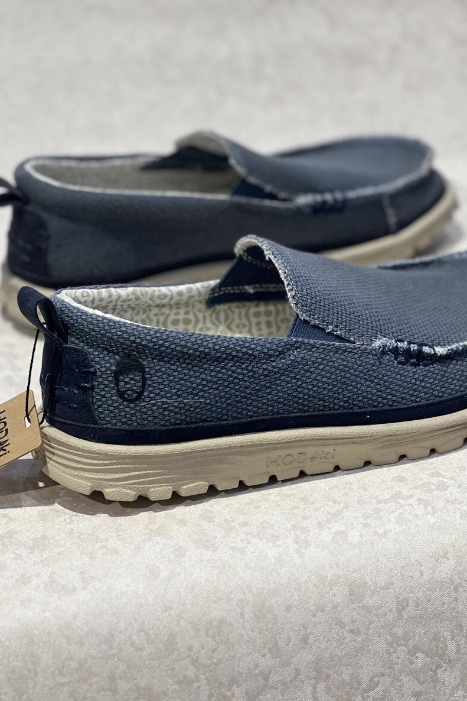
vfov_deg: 22.6
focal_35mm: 90
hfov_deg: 15.2
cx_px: 264
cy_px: 367
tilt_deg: -26.8
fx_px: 1751
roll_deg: +2.0
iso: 80
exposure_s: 1/100
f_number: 2.8
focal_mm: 9
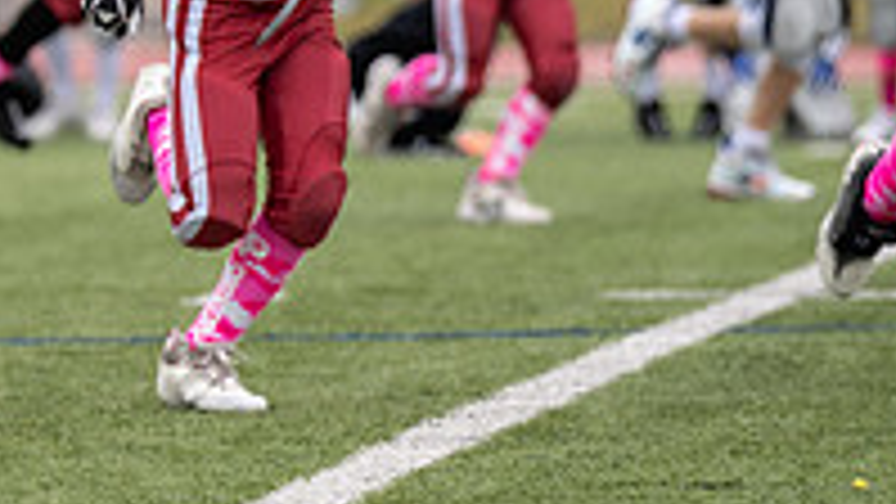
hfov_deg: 5.0
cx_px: -423
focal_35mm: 433
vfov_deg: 2.8
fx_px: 10289
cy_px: -3
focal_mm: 112
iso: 200
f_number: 2.8
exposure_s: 1/1250
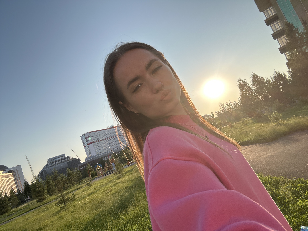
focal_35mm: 23
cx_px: 154
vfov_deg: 58.9
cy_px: 116
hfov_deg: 73.9
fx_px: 205
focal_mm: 2.69
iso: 25
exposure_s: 1/915
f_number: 1.9
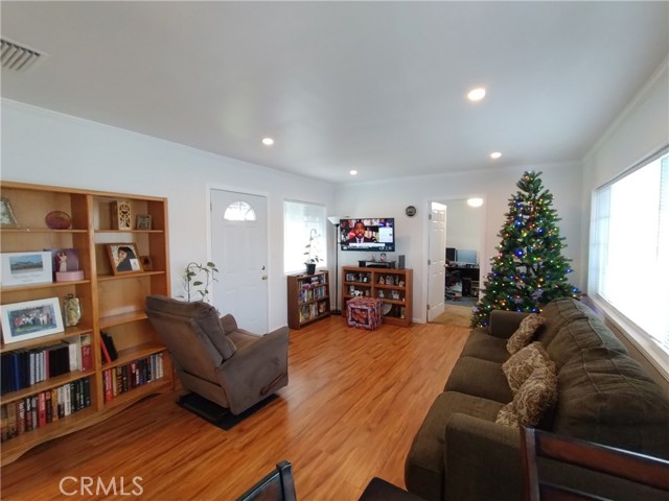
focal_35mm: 16
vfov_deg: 78.1
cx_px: 334
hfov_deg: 94.5
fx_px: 309
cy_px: 250
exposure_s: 1/30
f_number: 2.2
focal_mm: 1.66
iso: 406
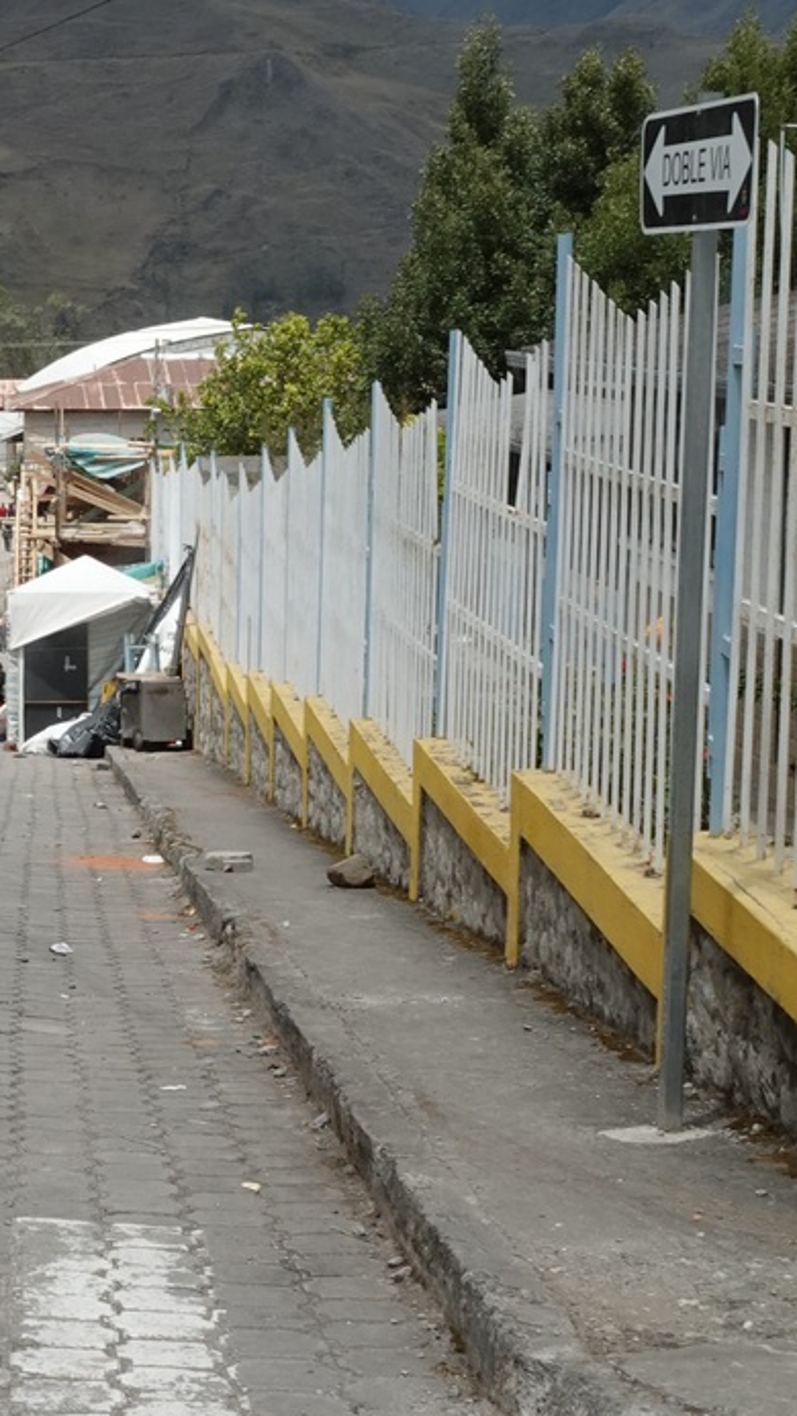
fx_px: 2817
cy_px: 746
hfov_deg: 15.3
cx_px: -271
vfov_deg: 28.2
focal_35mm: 75
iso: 320
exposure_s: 1/125
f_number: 13
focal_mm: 11.51
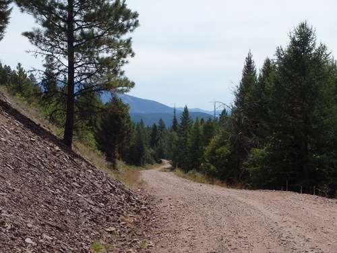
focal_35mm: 73
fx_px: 711
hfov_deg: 26.7
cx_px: 168
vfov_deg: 20.2
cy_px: 126
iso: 125
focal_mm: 13.1
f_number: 5.7
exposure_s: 1/640
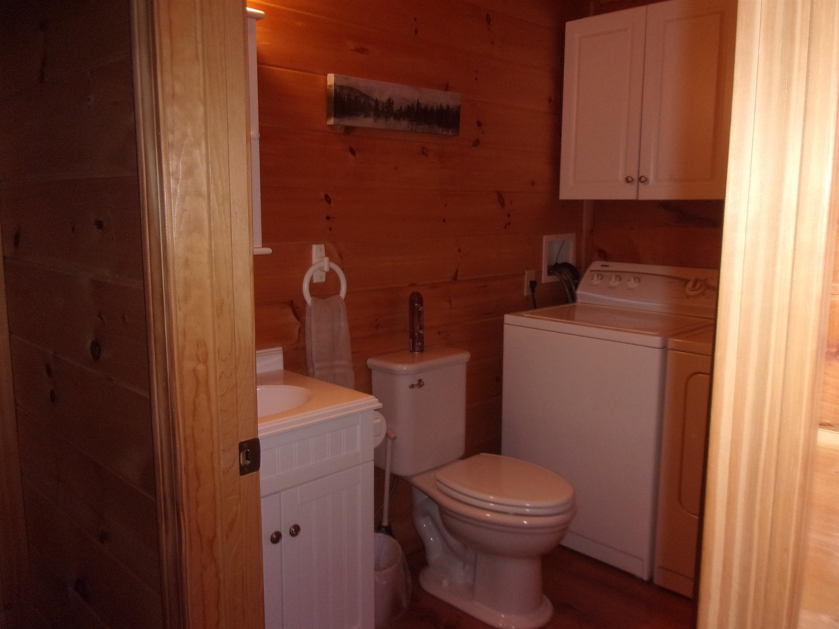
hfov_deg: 63.4
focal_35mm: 28
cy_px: 314
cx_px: 420
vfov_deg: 49.7
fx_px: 679
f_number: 3.9
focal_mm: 5.1
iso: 200
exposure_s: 1/34
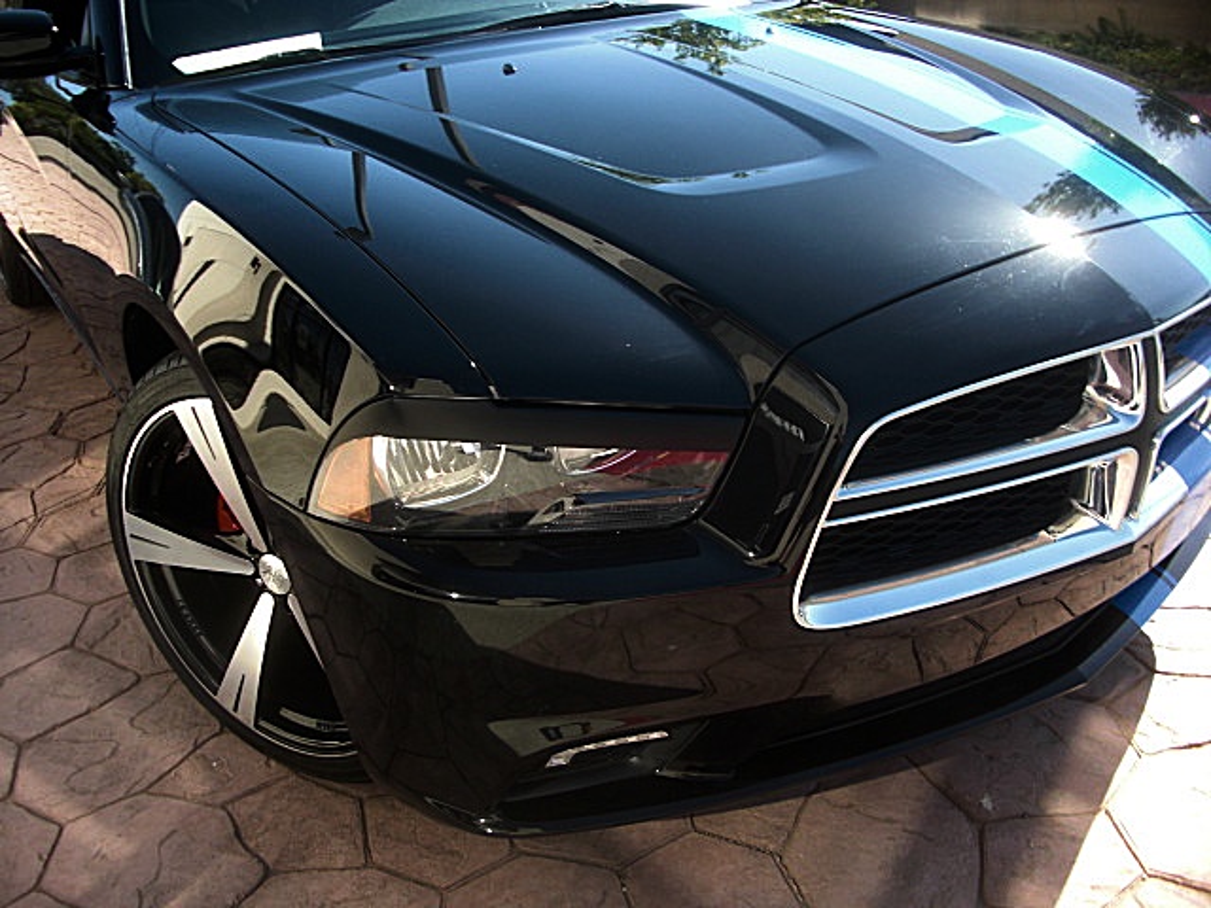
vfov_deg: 39.7
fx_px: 1259
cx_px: 606
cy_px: 454
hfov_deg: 51.4
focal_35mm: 36
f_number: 2.8
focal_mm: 6.3
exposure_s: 1/200
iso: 50
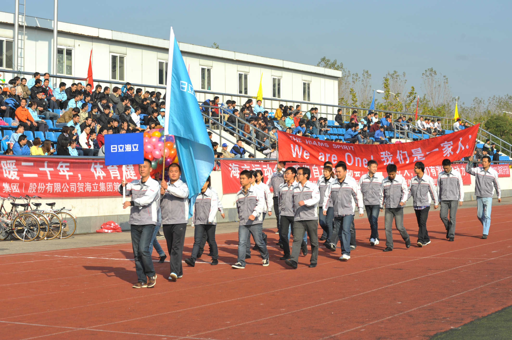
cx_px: 256
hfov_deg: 25.4
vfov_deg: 17.0
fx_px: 1137
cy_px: 170
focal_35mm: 80
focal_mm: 80
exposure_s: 1/250
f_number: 8
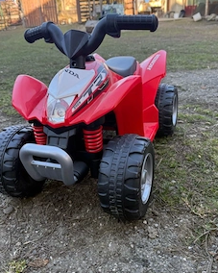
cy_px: 130
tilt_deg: -23.8
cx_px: 105
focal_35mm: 33
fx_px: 266
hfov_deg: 44.5
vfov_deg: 54.2
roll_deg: +1.7
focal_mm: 6.76
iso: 64
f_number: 1.78
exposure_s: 1/199
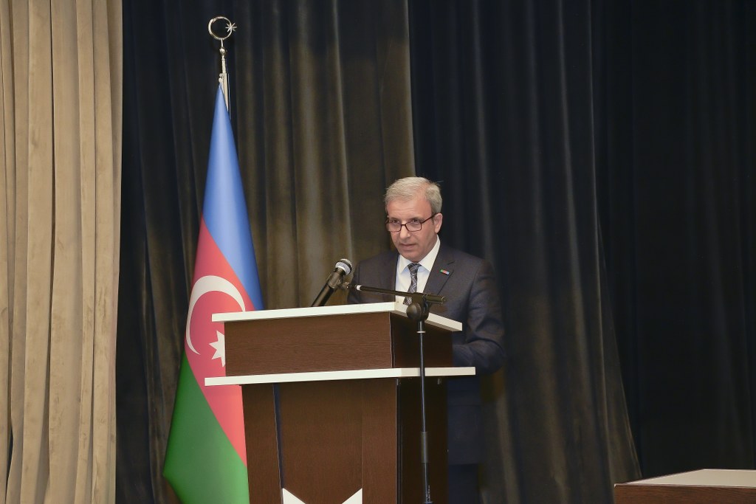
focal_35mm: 78
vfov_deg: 17.5
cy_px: 252
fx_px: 1638
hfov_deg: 26.0
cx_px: 378
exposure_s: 1/50
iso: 1000
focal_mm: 52
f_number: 6.3
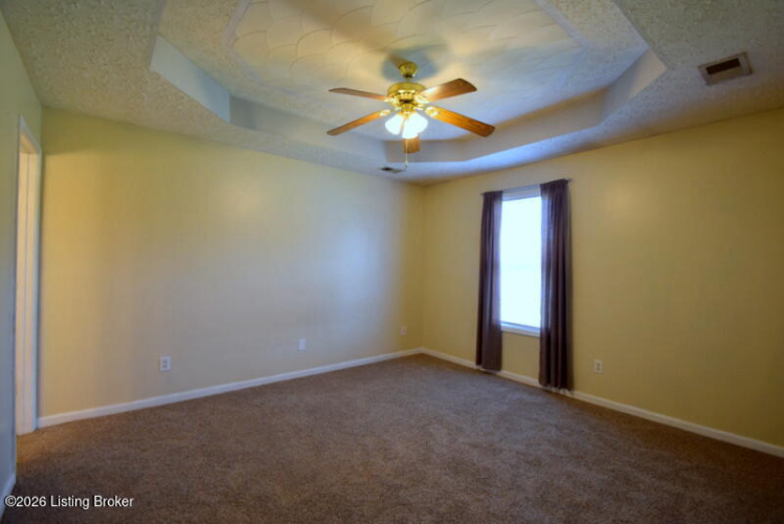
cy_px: 262
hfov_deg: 100.4
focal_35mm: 15
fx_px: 327
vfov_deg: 77.4
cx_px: 392
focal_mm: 10
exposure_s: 1/60
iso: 560
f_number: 4
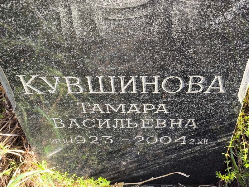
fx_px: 360
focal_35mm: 50
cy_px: 94
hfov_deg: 38.2
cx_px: 124
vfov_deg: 29.1
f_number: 1.7
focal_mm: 4.71
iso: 50
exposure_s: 1/191
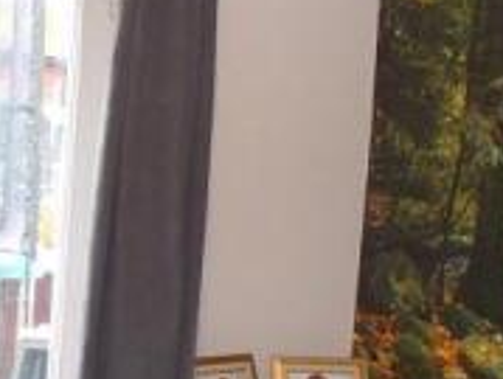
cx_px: 274
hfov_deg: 21.5
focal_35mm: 91
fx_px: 1325
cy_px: 307
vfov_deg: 16.2
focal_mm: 4
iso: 200
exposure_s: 1/25
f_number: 2.7
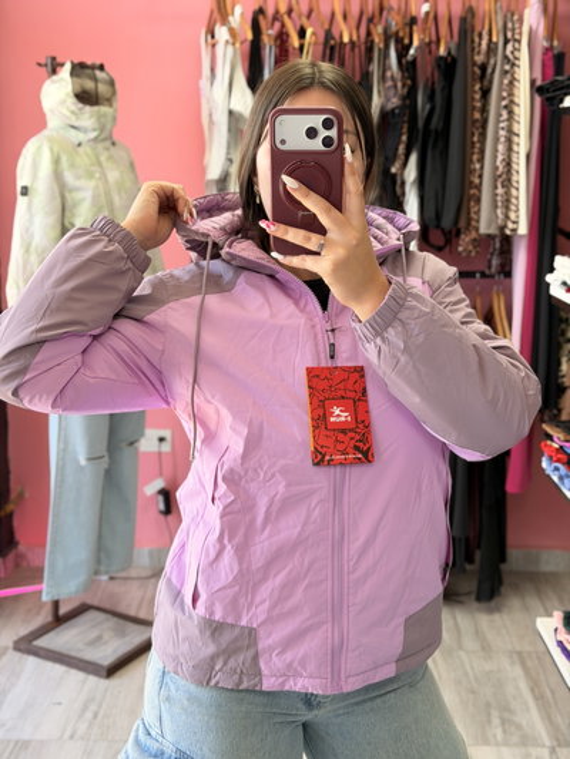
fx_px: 1053
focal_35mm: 48
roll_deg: +0.4
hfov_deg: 30.3
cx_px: 285
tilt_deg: -12.3
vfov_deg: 39.6
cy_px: 380
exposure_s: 1/121
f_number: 1.78
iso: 80
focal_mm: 6.76
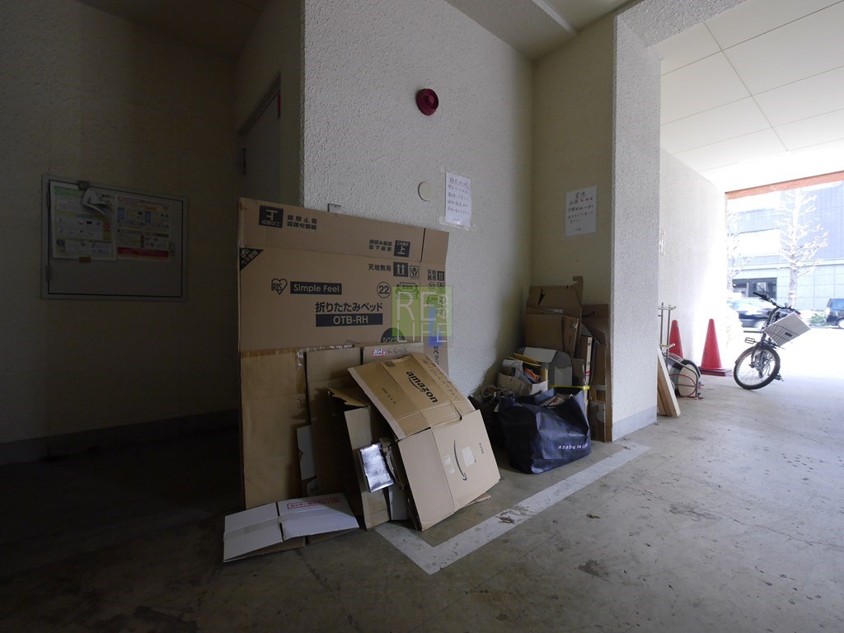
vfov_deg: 78.1
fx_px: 390
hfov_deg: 94.5
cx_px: 422
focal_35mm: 16
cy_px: 316
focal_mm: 8
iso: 500
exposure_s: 1/60
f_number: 4
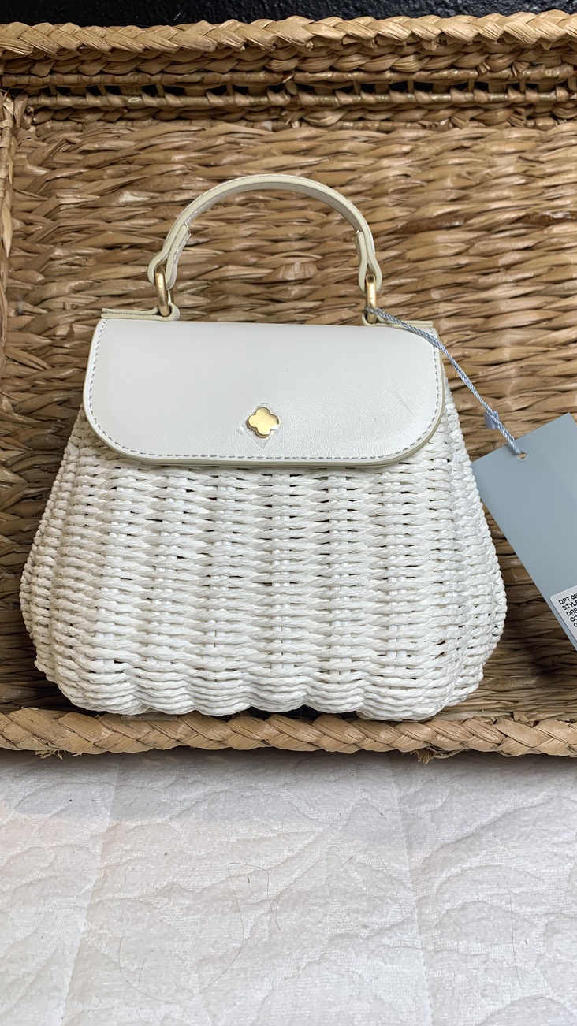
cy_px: 506
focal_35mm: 29
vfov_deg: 66.1
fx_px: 789
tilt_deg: -27.2
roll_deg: +0.4
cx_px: 312
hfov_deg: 40.1
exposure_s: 1/120
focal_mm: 4.25
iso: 25
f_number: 1.8
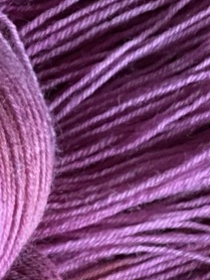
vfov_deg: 8.0
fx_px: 1930
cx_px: 63
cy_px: 480
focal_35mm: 239
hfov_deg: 6.2
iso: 640
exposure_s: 1/15
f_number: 2
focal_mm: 6
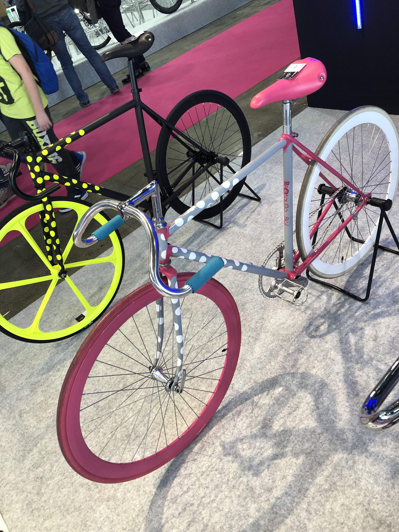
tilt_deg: -38.8
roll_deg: +17.4
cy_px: 266
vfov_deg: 63.4
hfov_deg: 49.7
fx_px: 430
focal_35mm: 28
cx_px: 200
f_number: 1.8
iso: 32
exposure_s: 1/33
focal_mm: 3.99
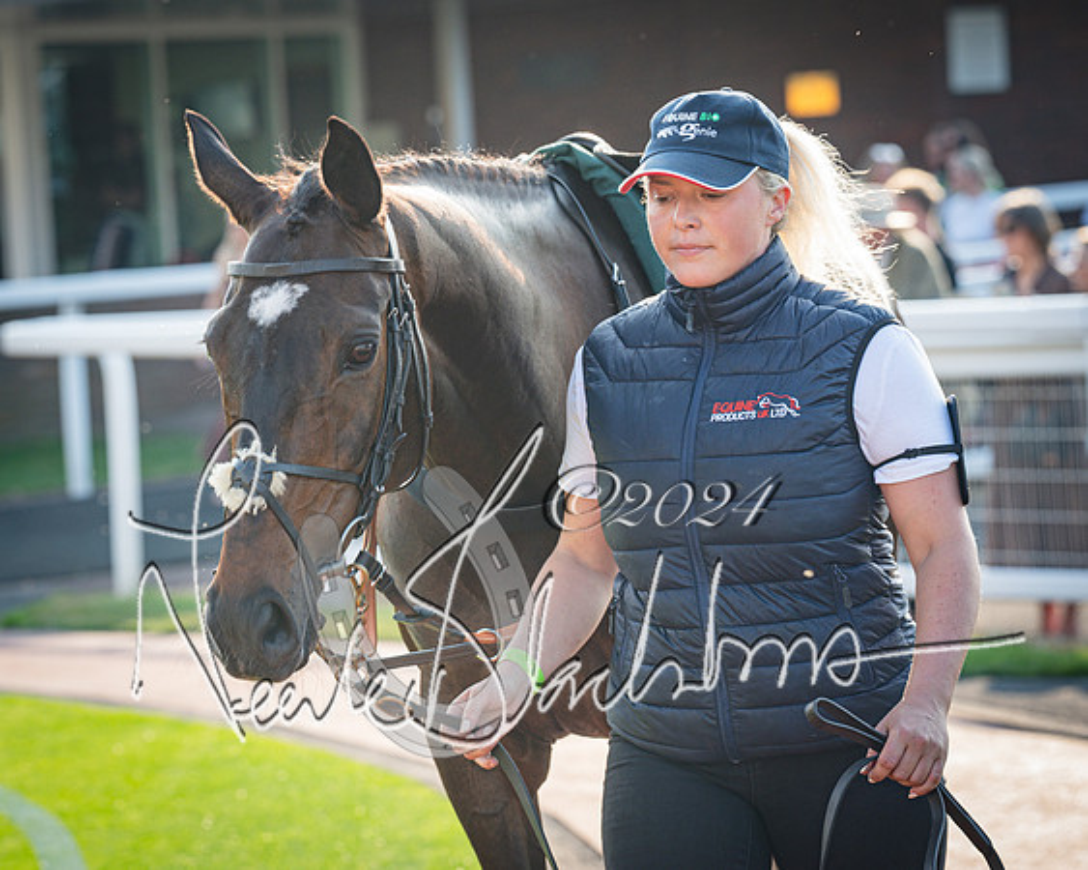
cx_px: 378
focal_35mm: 174
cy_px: 374
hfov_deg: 11.1
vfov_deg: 8.9
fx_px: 5588
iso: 200
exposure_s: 1/320
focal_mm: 135
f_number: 5
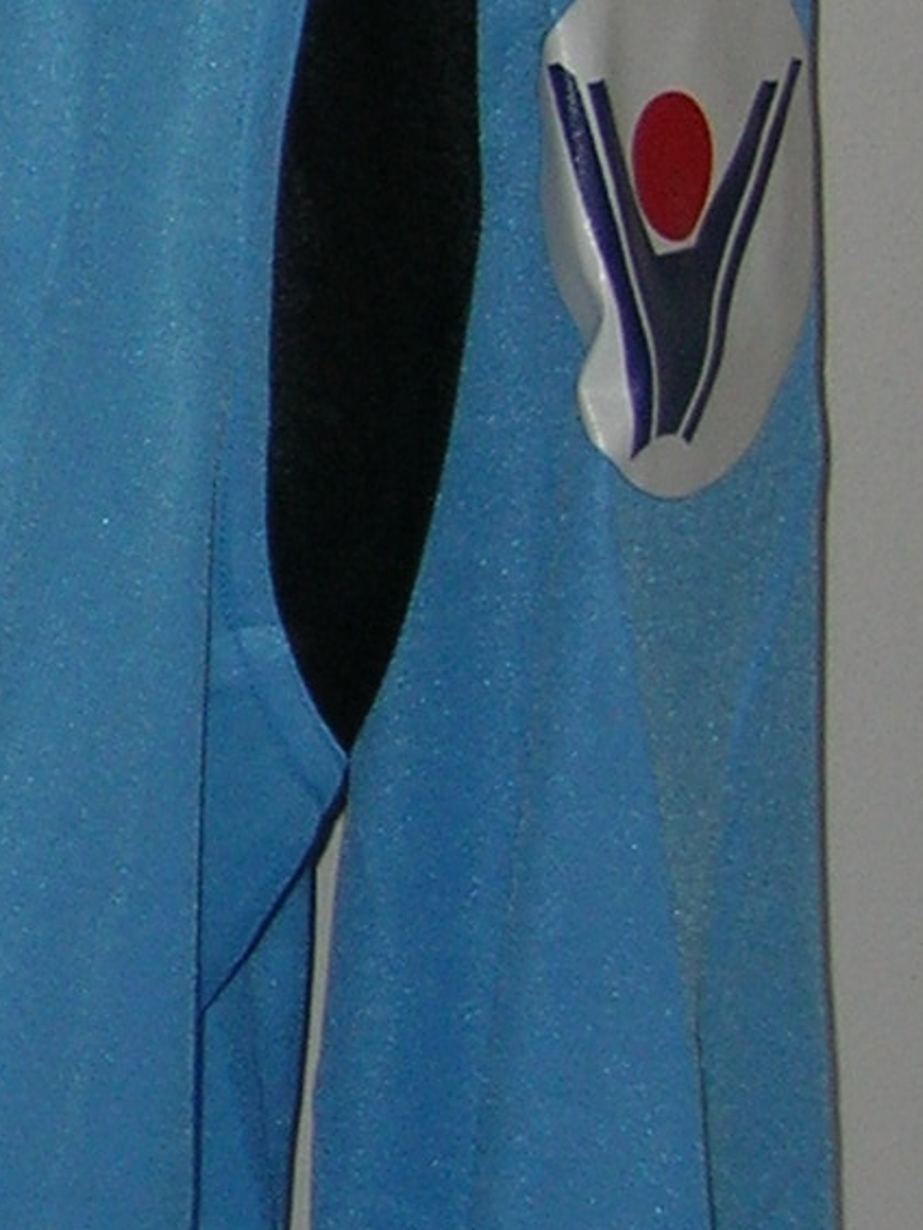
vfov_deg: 12.6
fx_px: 5544
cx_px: -875
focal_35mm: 156
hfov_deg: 9.0
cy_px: 368
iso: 50
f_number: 2.9
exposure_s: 1/60.1
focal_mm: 5.7
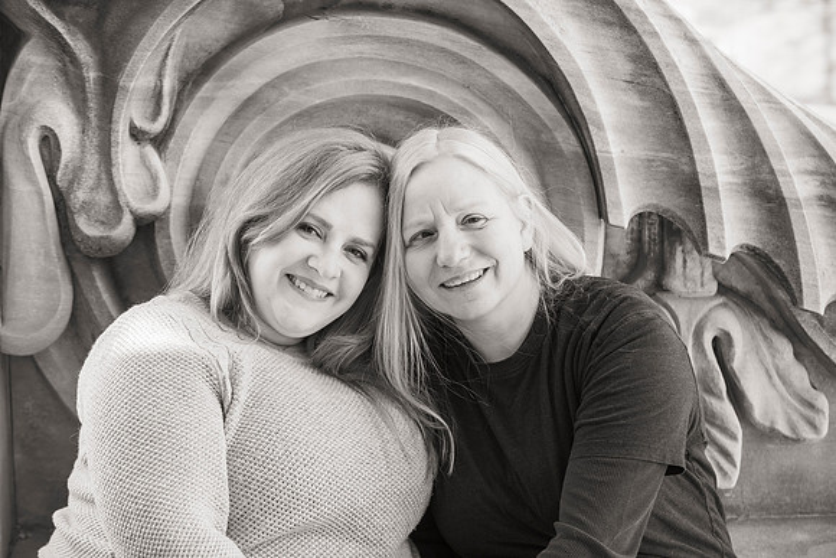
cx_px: 418
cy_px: 279
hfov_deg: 28.8
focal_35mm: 70
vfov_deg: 19.5
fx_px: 1626
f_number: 4
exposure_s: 1/320
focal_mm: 70
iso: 400
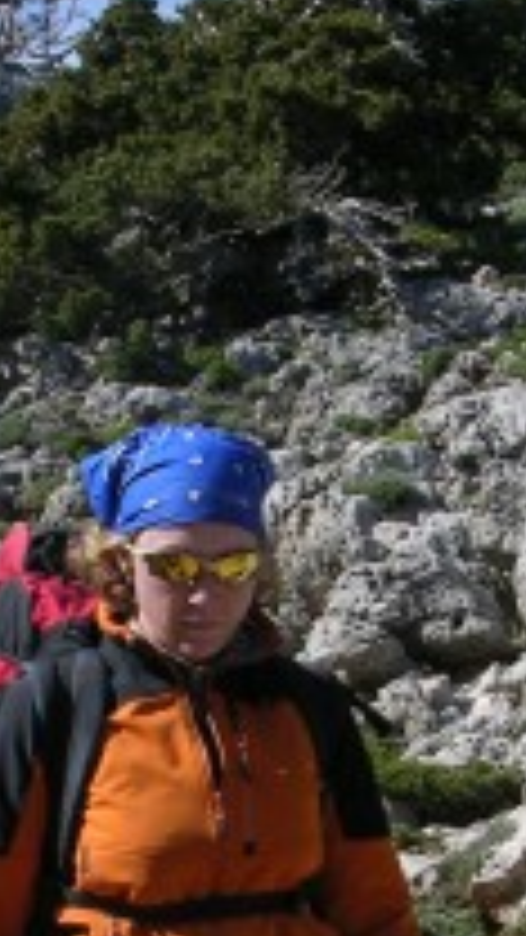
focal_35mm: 141
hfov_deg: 8.6
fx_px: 3496
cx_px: 274
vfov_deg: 15.0
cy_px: 864
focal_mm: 8.9
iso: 50
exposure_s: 1/206
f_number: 6.3
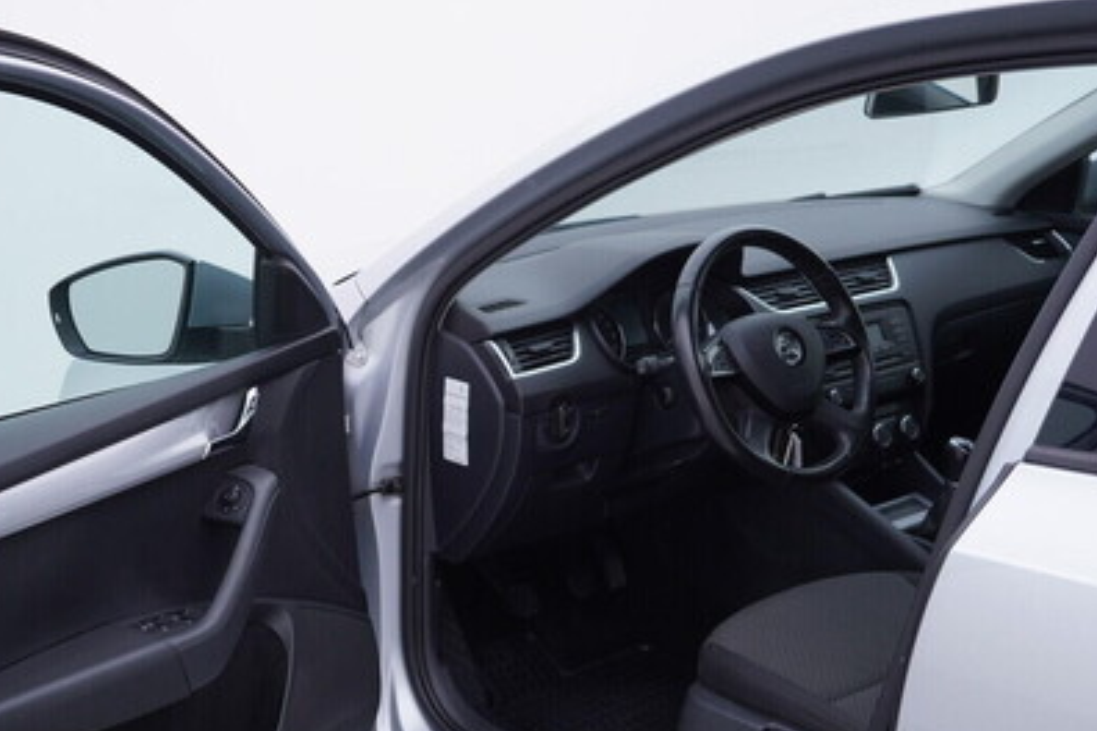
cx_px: 413
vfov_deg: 26.9
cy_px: 453
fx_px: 1523
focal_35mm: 50
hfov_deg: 39.3
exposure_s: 1/60
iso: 125
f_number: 3.5
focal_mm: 24
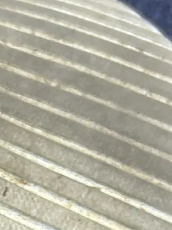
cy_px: 427
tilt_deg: -56.8
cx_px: -160
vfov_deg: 11.0
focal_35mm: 167
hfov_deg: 8.5
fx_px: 1107
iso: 100
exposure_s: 1/50
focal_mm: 5.7
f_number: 1.5
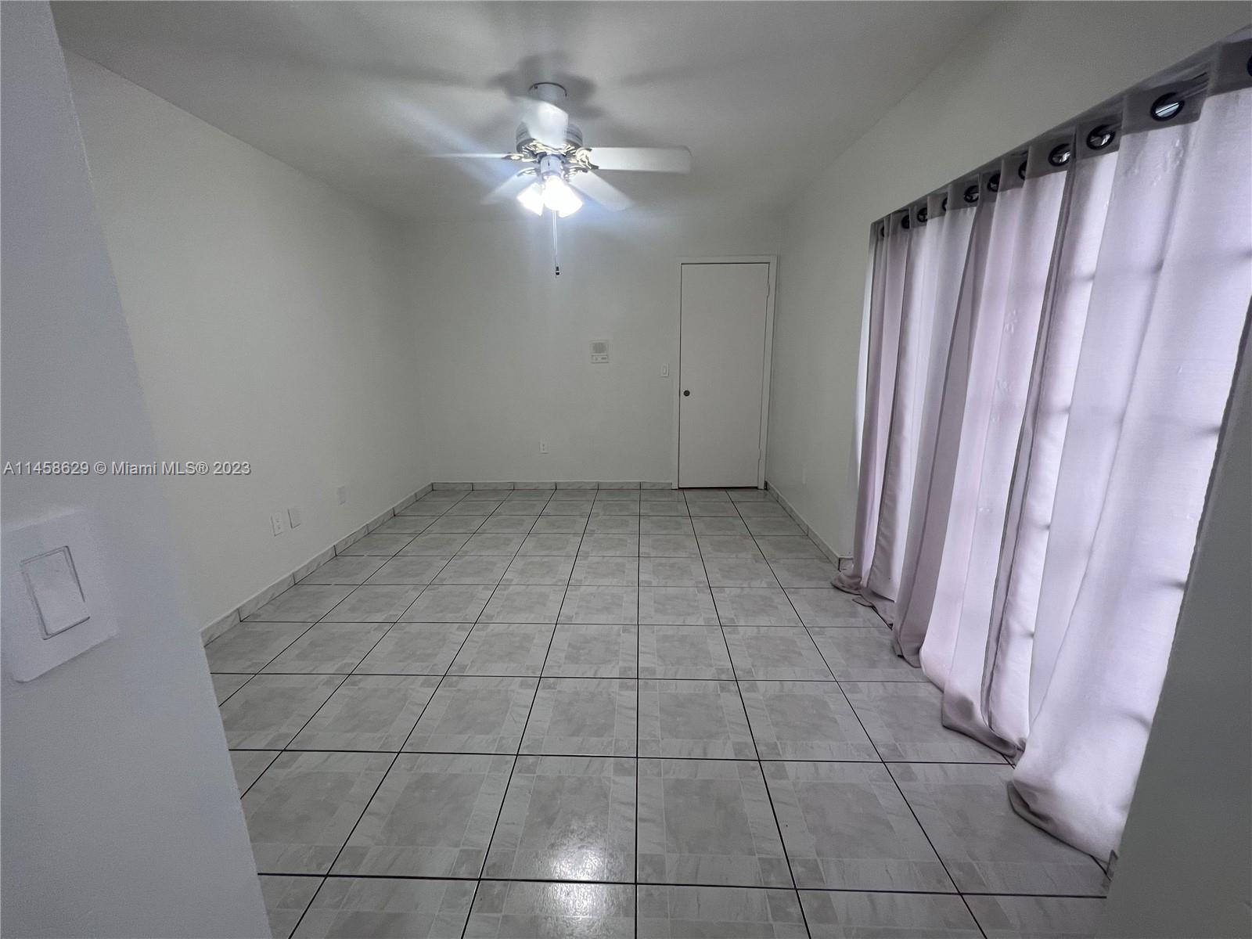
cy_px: 470
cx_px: 626
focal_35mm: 13
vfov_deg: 89.9
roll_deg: +0.5
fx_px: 470
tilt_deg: -14.0
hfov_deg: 106.2
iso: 100
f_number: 1.8
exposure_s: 1/120
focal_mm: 1.57
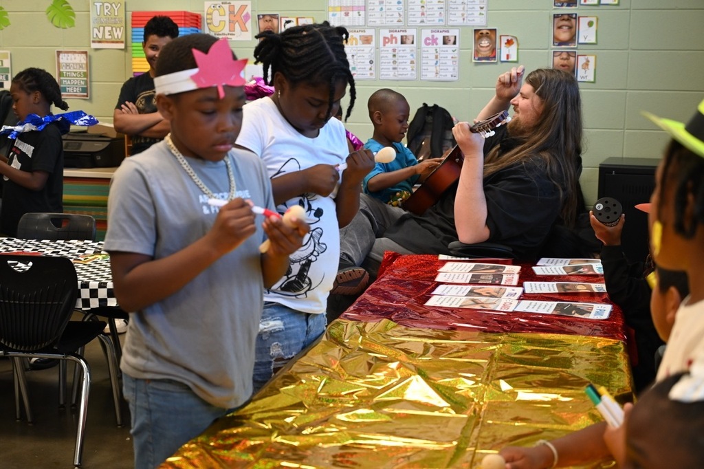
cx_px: 352
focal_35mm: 50
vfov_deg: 27.0
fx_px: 977
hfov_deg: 39.6
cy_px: 234
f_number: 4
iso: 1600
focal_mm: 50
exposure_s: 1/125
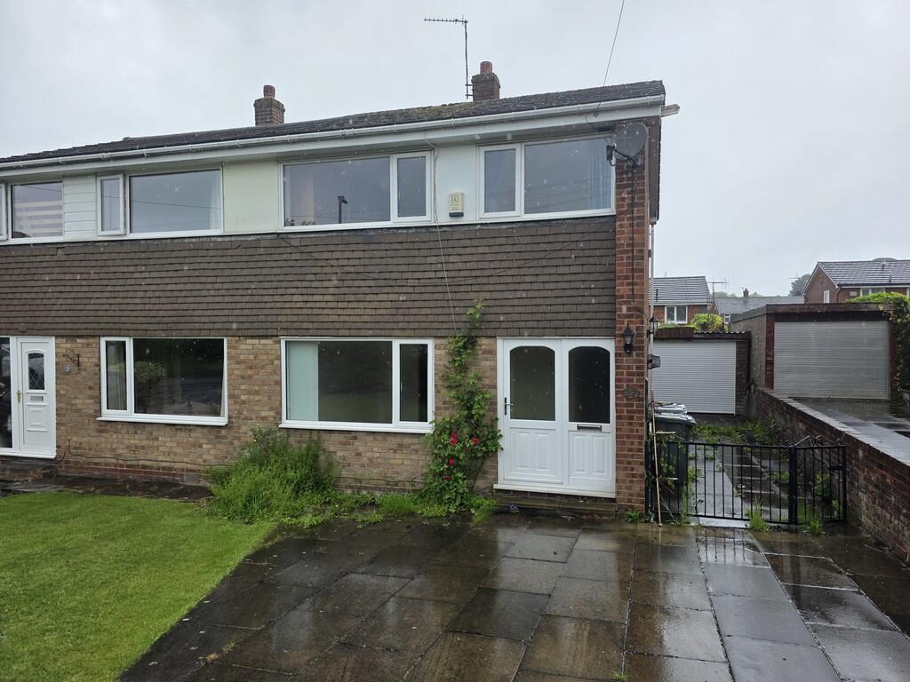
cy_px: 341
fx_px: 605
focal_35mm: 23
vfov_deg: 58.9
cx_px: 455
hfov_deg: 73.9
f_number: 1.7
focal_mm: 6.3
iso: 80
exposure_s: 1/1402
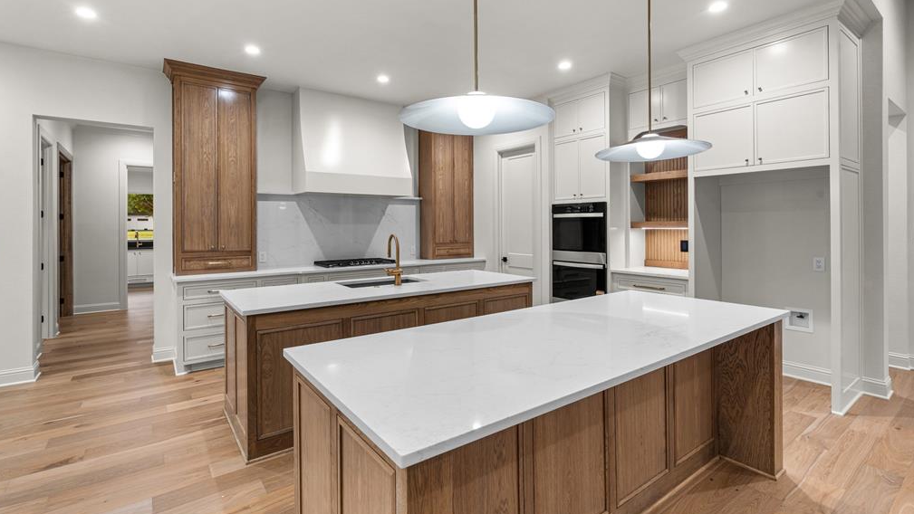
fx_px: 412
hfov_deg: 95.9
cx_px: 454
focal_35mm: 17
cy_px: 227
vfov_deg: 63.8
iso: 160
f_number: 9
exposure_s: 1/1.25
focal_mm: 16
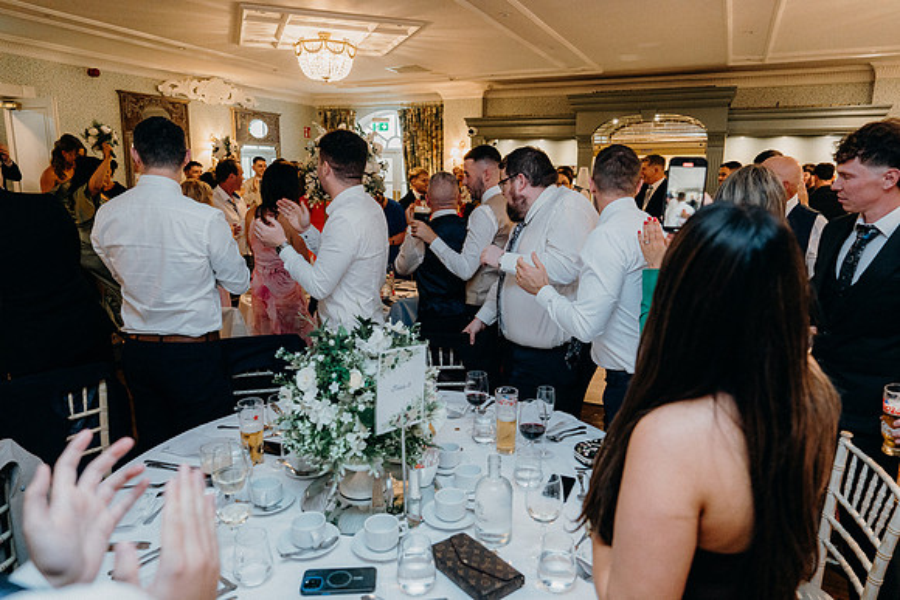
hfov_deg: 73.7
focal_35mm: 24
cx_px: 450
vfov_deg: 53.2
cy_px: 300
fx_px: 600
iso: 2500
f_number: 3.5
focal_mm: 24
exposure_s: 1/160
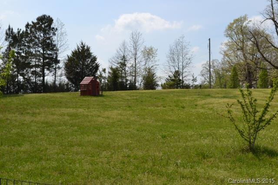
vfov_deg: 21.6
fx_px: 487
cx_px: 139
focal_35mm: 63
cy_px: 92
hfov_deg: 31.9
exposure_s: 1/250
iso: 100
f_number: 8
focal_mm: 42
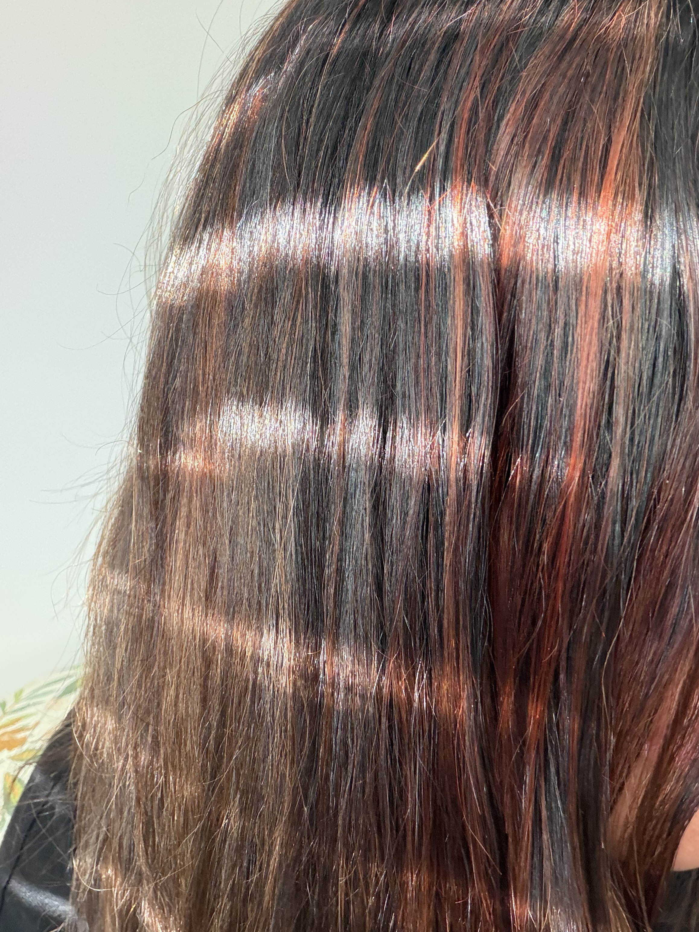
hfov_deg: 46.8
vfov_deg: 60.0
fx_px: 808
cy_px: 466
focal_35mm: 30
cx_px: 350
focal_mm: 2.7
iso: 400
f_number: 1.9
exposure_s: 1/40
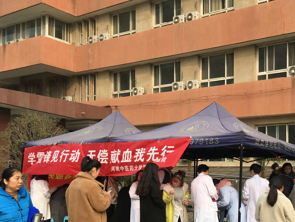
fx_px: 367
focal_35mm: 43
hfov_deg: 42.6
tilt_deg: +2.6
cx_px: 218
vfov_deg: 33.1
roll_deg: -0.6
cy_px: 159
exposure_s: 1/549
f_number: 2.2
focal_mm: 4.15
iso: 25
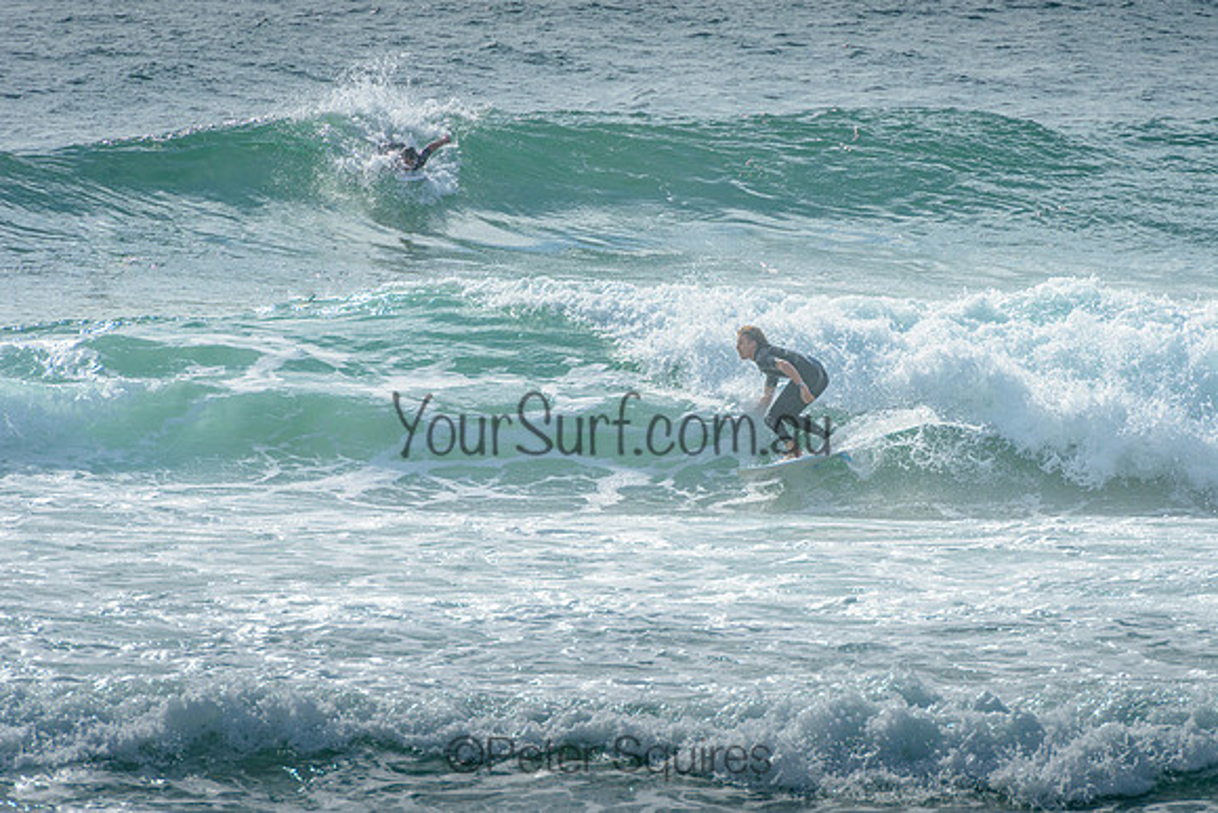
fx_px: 16596
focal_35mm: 490
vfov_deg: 2.8
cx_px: 747
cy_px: 337
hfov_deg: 4.2
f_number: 10
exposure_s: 1/1600
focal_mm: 400
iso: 200
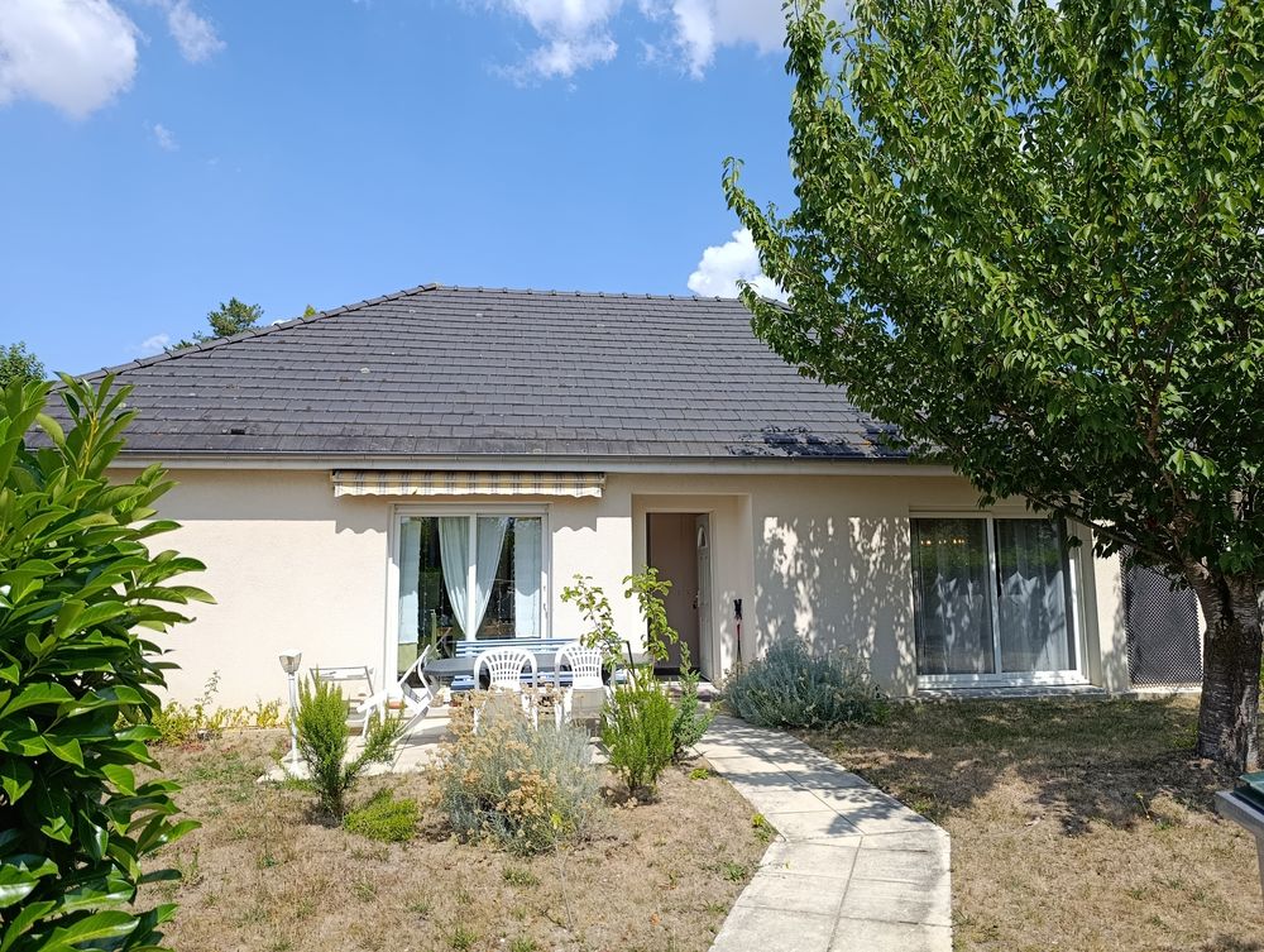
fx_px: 841
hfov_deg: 73.8
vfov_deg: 59.0
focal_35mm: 23
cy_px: 476
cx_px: 632
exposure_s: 1/518
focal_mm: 6.11
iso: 50
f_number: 1.65
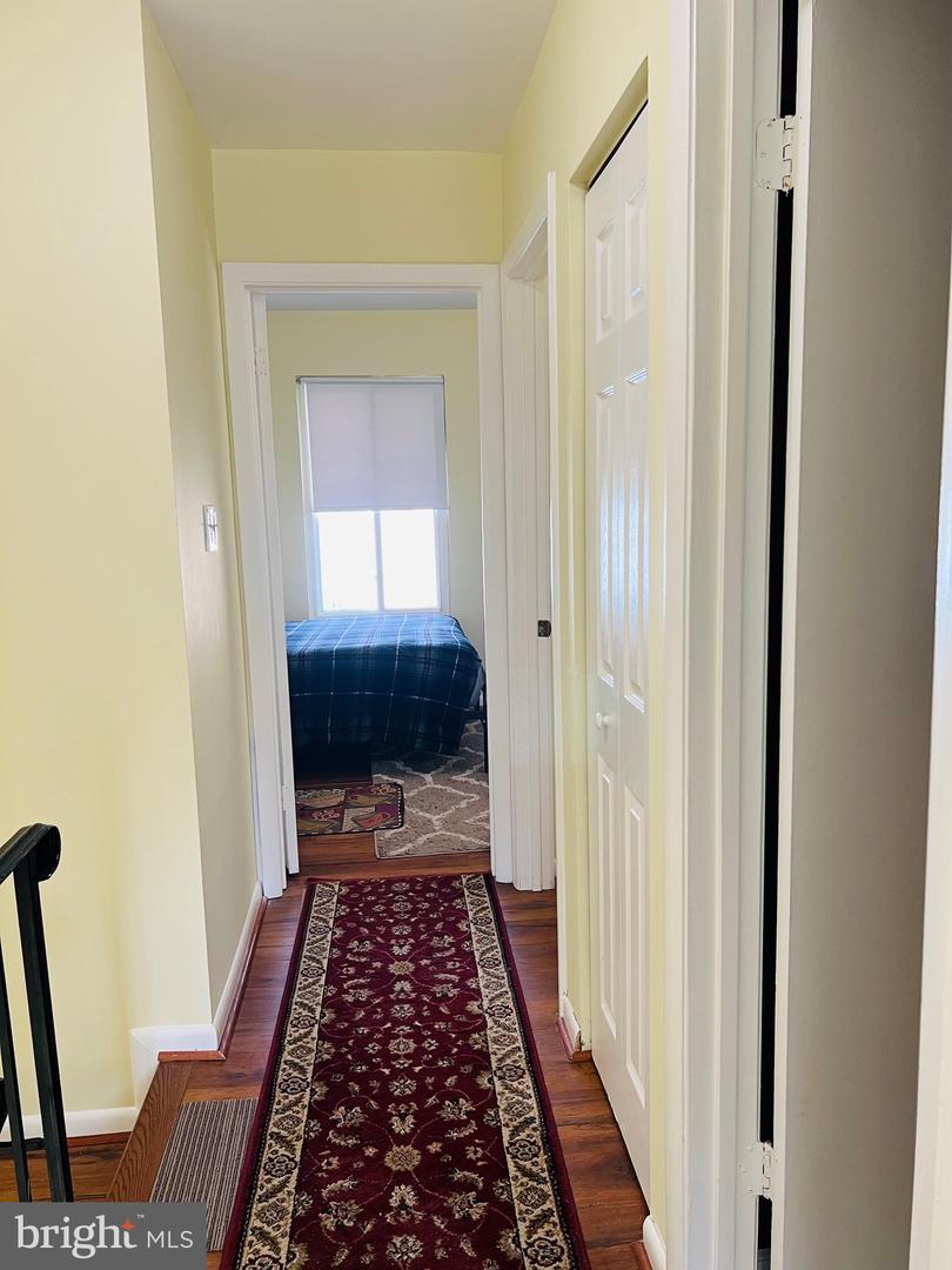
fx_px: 953
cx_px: 476
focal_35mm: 26
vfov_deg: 67.3
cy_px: 635
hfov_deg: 53.1
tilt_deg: -8.1
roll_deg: +1.9
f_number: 1.5
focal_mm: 5.7
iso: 80
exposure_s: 1/60
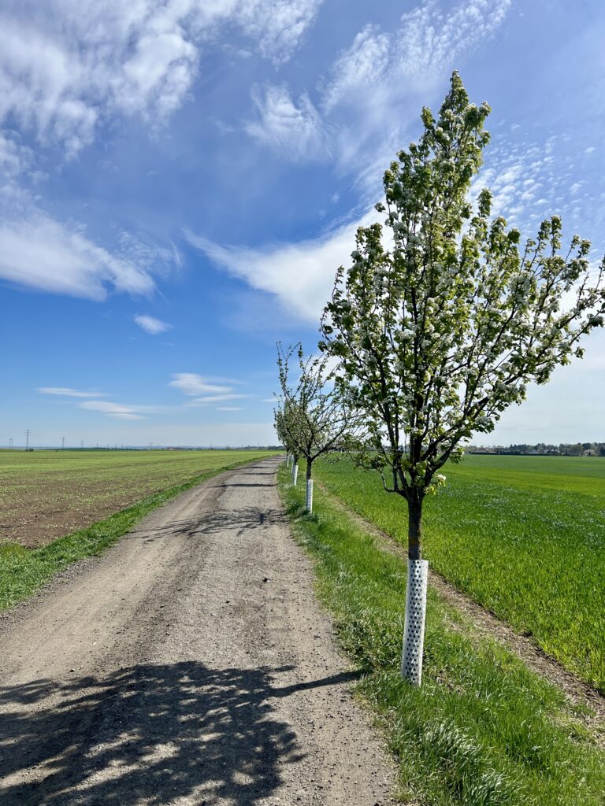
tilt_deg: +6.7
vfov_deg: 67.3
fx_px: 606
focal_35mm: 26
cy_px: 403
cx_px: 302
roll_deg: +1.4
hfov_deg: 53.1
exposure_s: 1/6579
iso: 50
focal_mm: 5.7
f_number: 1.5
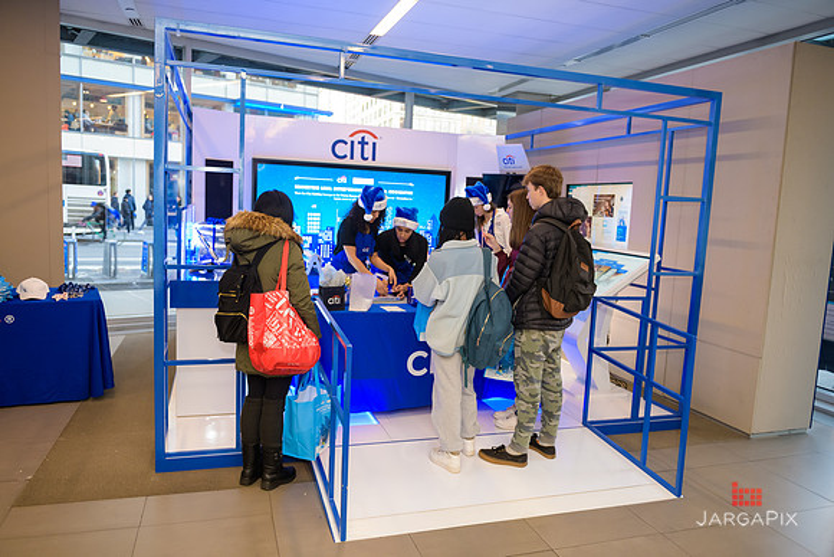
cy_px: 278
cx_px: 417
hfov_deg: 67.4
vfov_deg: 48.0
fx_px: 626
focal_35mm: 27
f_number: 3.2
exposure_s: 1/100
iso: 800
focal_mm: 27
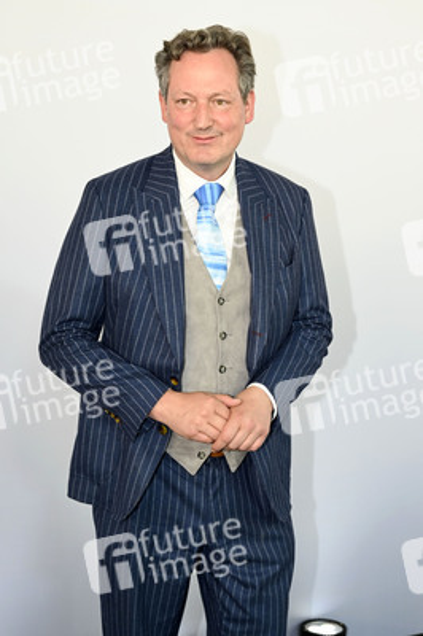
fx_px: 900
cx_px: 212
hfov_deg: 26.4
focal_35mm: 51
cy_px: 318
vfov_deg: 38.9
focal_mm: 51
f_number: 6.3
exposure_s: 1/100
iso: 800
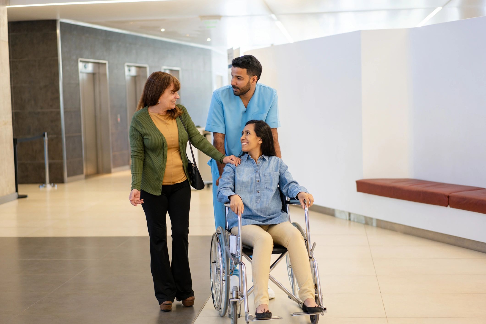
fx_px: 742
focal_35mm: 55
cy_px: 162
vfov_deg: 24.6
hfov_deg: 36.2
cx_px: 243
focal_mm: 55
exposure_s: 1/125
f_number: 2
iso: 320
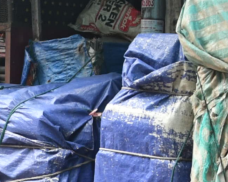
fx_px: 2423
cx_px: -85
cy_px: 118
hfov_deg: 5.4
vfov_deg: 4.3
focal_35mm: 359
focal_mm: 40
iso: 1000
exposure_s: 1/200
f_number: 5.6
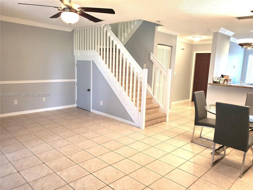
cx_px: 126
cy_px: 95
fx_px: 190
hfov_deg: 67.3
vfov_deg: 53.1
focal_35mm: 26
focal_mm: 4.3
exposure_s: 1/39
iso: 250
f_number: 2.4
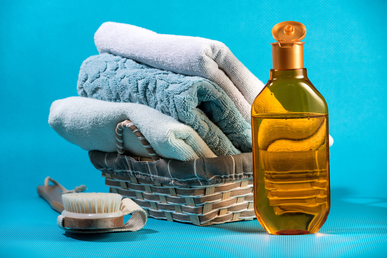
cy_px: 129
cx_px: 194
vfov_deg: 9.5
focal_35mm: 145
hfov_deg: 14.1
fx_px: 1559
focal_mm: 145
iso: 200
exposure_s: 1/200
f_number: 8
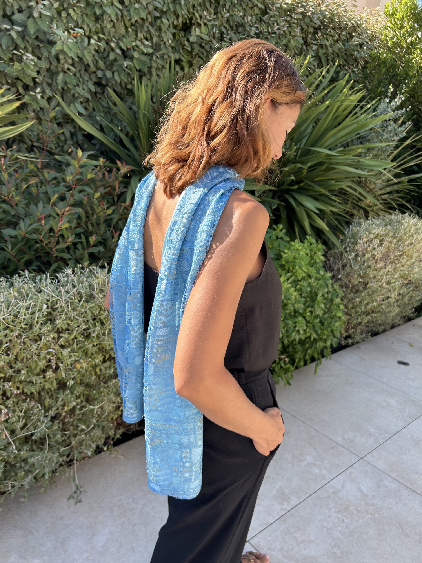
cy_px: 282
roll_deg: -2.8
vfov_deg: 67.3
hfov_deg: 53.1
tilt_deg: -17.2
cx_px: 211
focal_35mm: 26
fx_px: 423
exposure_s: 1/873
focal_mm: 5.7
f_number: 1.5
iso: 50
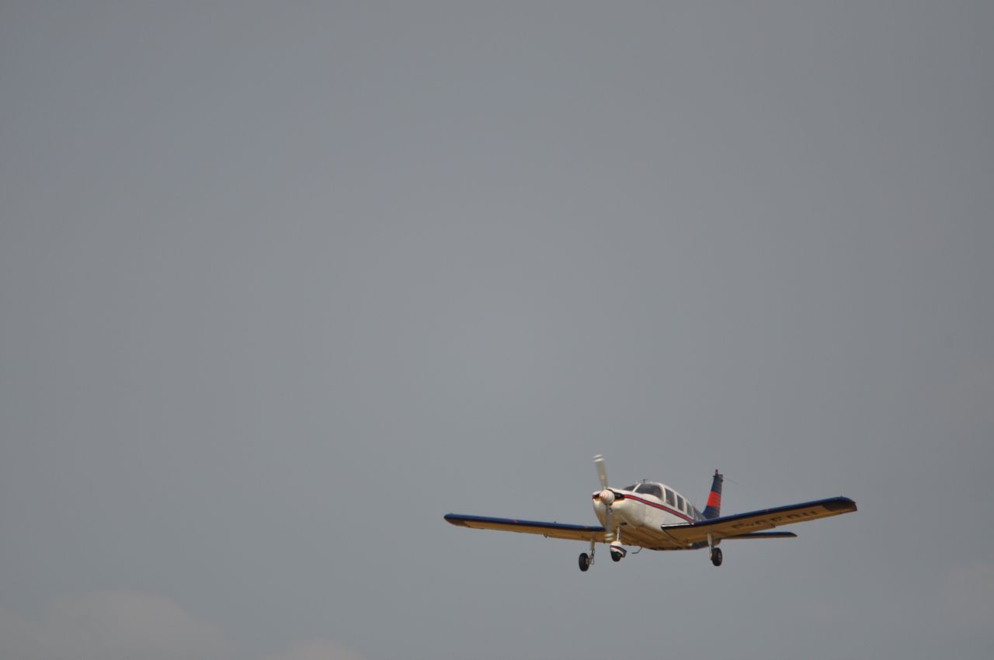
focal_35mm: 750
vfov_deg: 1.8
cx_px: 497
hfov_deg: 2.8
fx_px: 20682
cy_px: 330
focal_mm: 500
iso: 250
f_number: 6.3
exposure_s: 1/2000
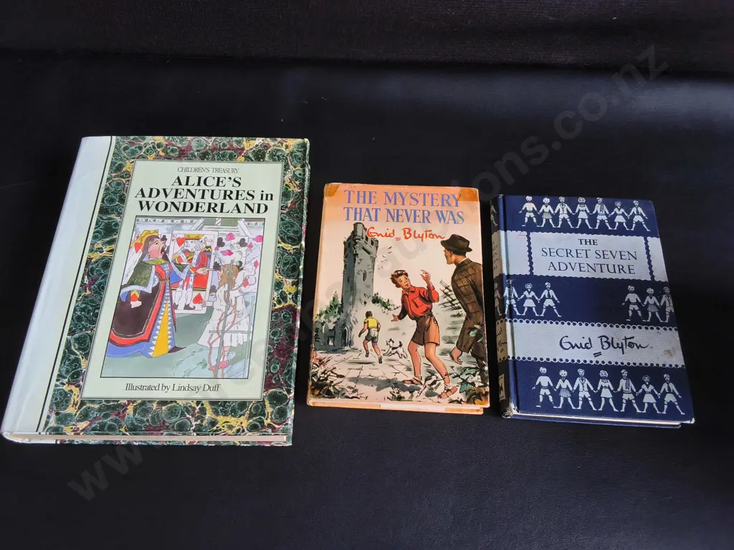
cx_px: 367
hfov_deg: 65.3
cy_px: 275
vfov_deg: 51.4
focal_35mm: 27
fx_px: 573
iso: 80
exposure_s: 1/100
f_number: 2
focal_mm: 2.87
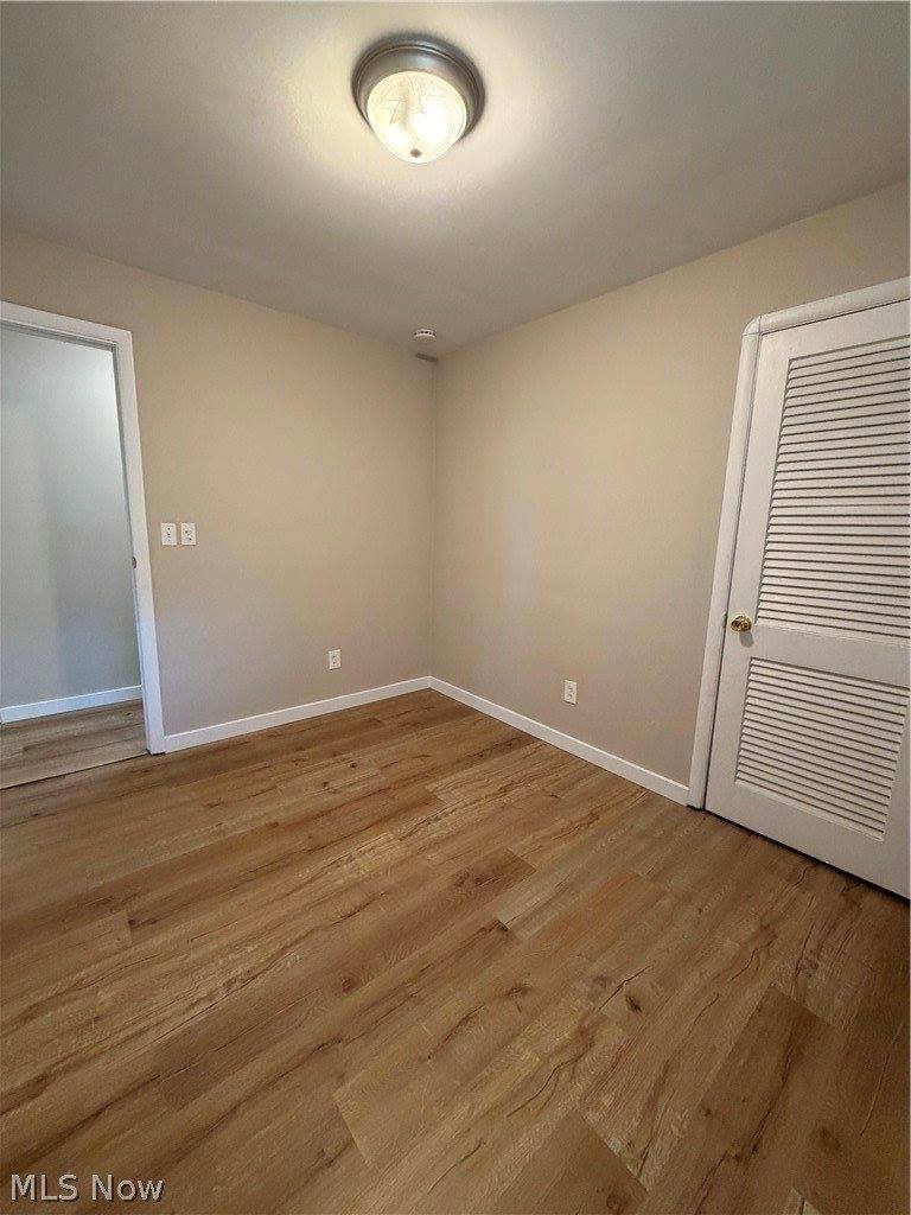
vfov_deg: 102.1
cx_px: 456
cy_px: 608
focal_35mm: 14
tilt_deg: -10.0
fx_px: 491
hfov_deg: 85.7
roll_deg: -1.9
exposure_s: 1/60
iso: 400
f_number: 2.2
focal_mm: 2.22
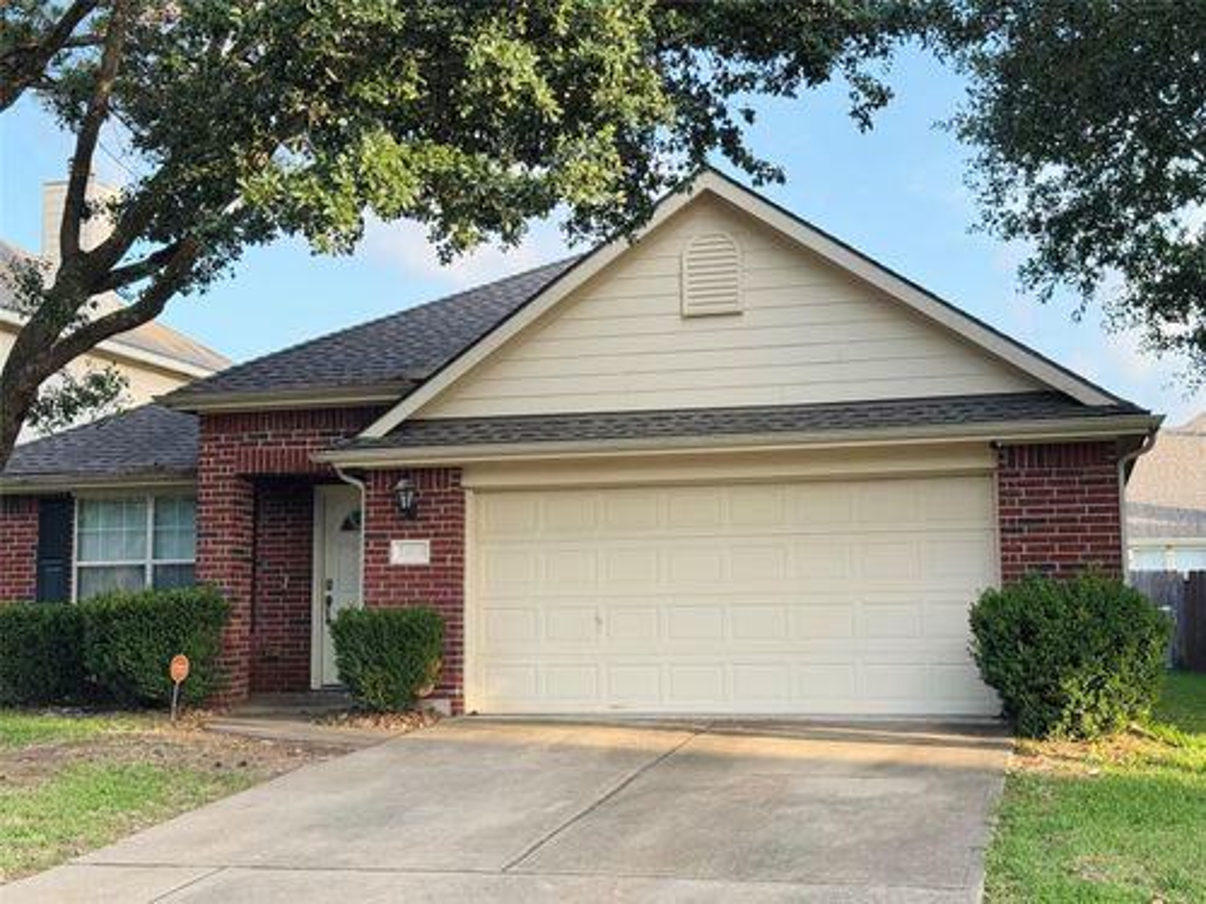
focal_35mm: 48
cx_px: 603
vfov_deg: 30.3
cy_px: 452
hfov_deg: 39.7
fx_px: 1672
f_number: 1.78
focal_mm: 6.76
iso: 64
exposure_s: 1/422
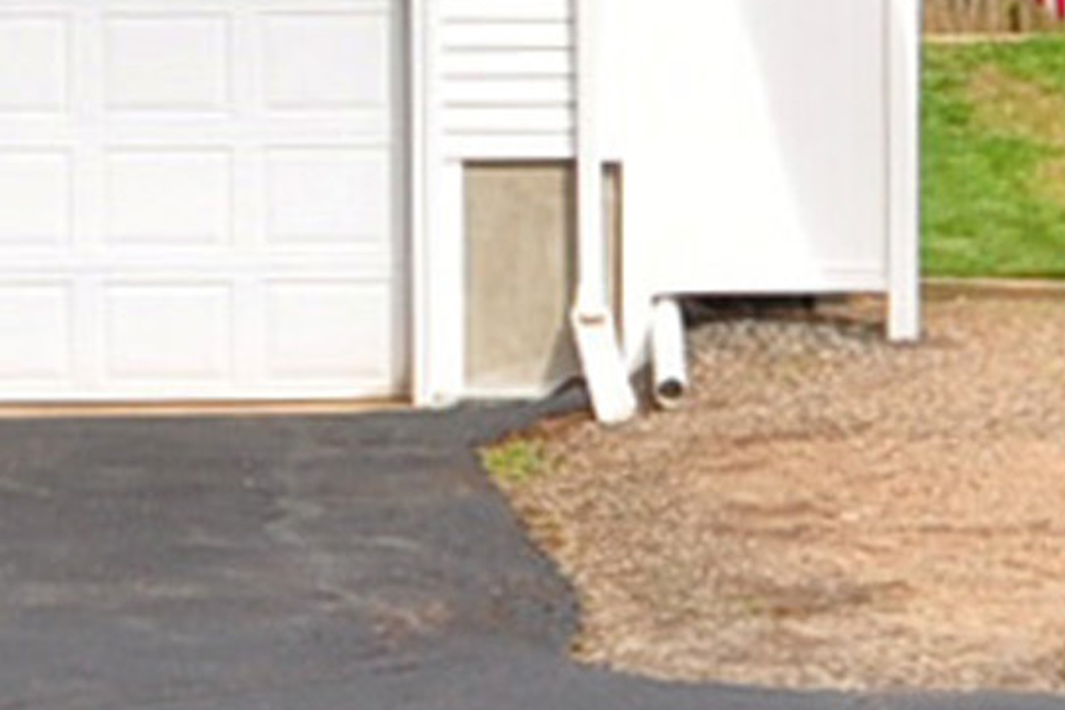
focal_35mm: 160
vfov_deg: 8.3
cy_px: -474
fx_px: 4733
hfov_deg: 11.3
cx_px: -1204
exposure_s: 1/160
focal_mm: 20
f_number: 11
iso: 200
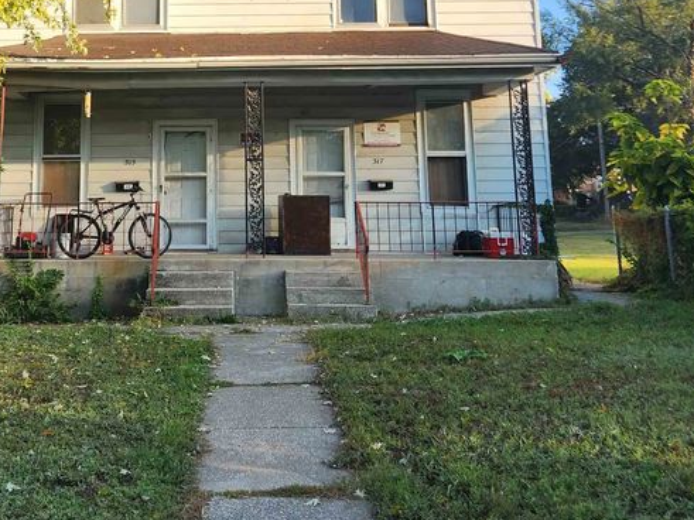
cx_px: 216
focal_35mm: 48
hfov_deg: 39.1
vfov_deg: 29.0
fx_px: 962
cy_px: 51
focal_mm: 5.4
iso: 20
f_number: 1.8
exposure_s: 1/444
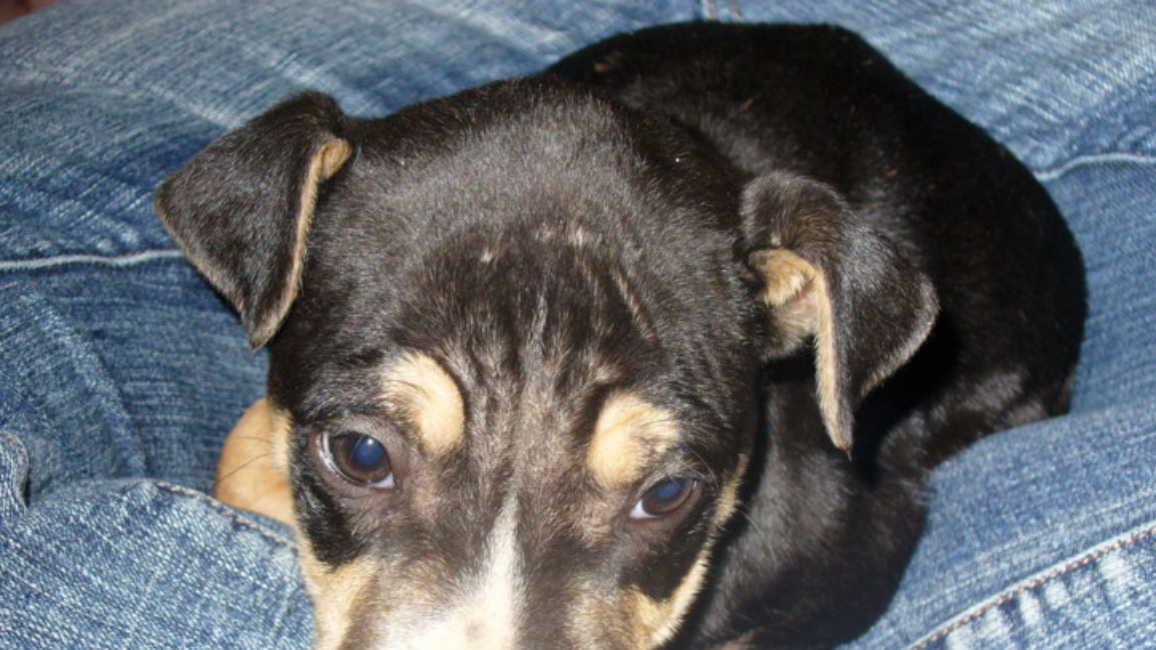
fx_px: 1992
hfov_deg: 32.3
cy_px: 471
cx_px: 521
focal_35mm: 65
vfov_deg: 18.4
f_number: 3.1
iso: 100
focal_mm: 8.9
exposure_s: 1/60
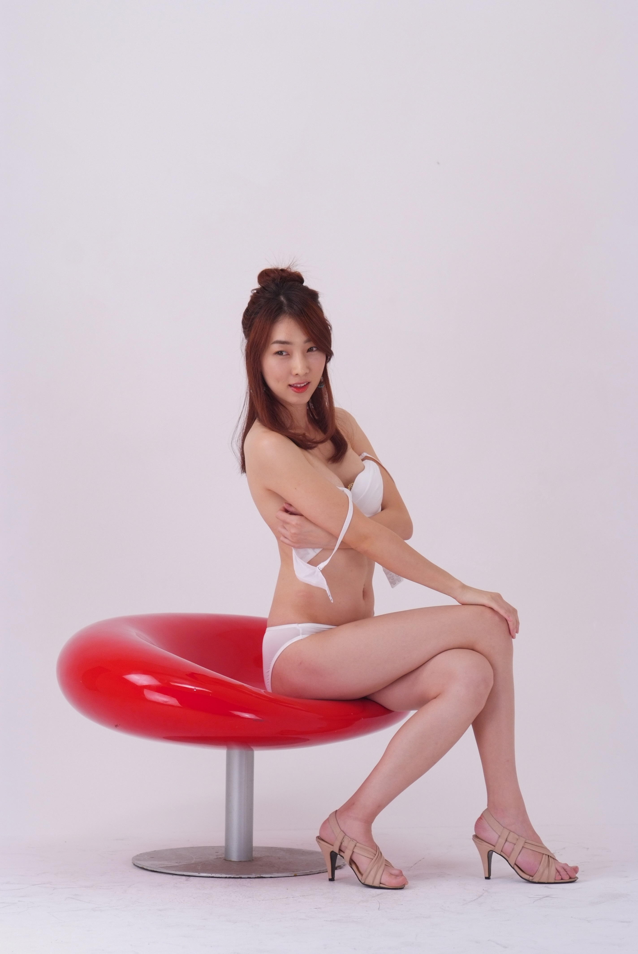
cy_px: 477
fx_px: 3394
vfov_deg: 16.0
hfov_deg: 10.7
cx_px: 319
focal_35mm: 128
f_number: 5
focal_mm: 85
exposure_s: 1/160
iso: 320
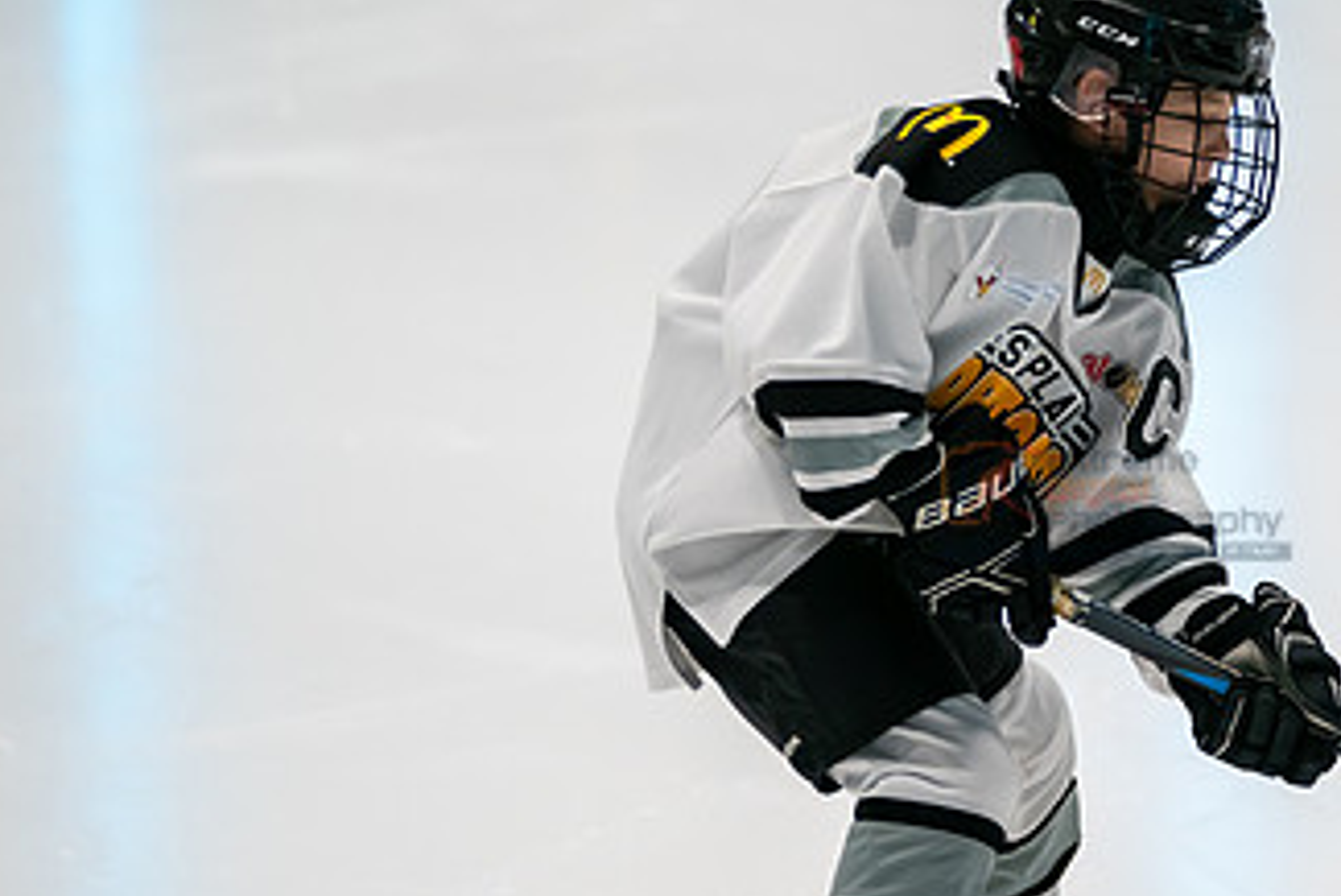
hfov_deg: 6.2
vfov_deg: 4.1
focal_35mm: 332
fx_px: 12372
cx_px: 1118
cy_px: 498
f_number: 3.2
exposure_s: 1/1600
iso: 3200
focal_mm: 186
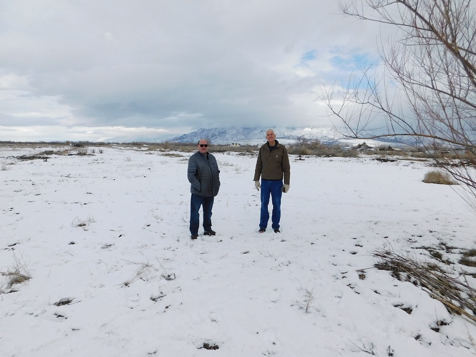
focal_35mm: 23
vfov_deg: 58.9
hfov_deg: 73.9
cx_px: 238
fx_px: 316
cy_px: 178
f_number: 6
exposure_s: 1/640
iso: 125
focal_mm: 4
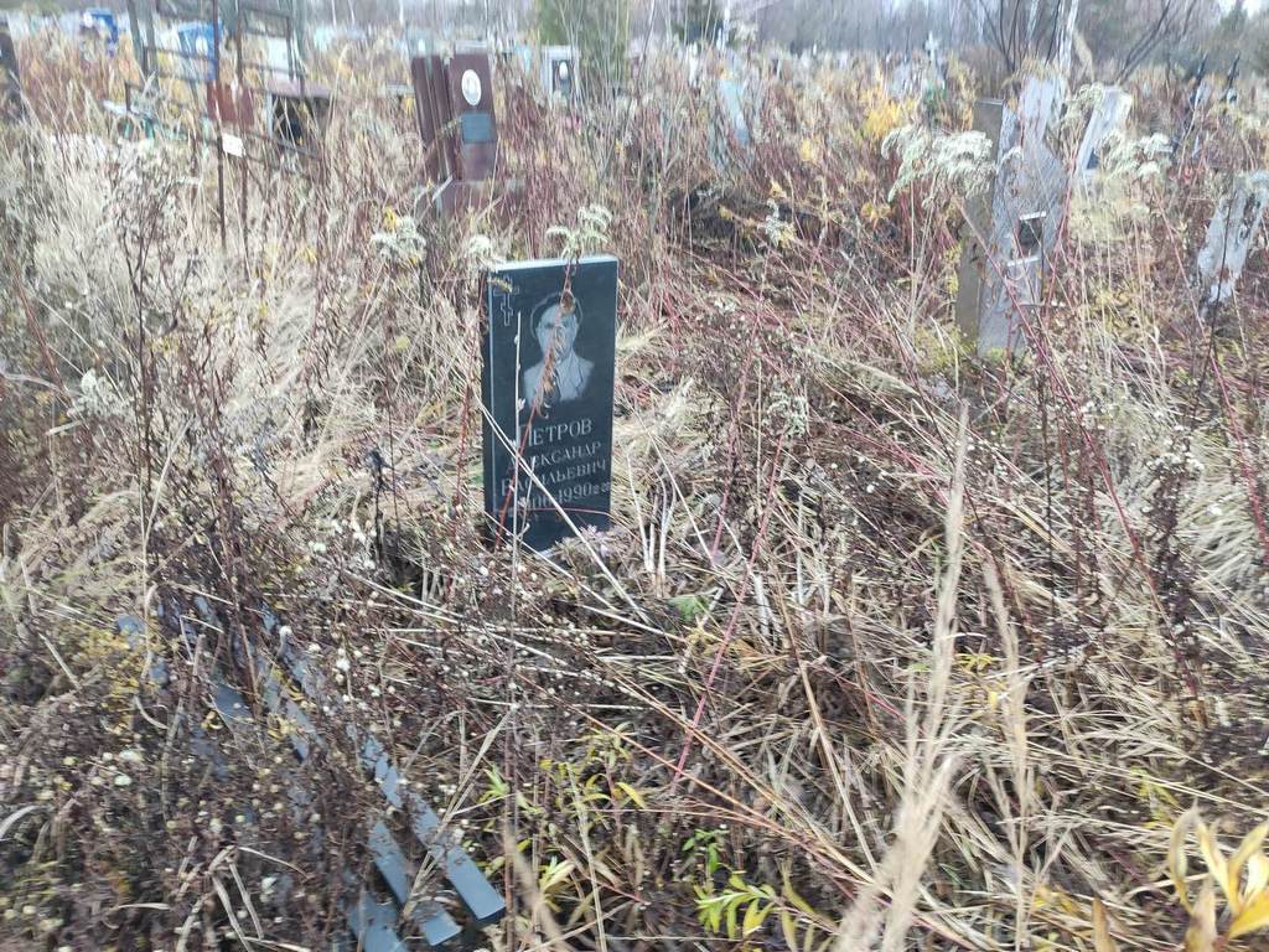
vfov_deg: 53.1
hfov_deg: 67.3
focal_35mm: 26
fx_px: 953
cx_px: 634
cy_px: 476
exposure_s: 1/50
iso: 325
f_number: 1.75
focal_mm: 4.77
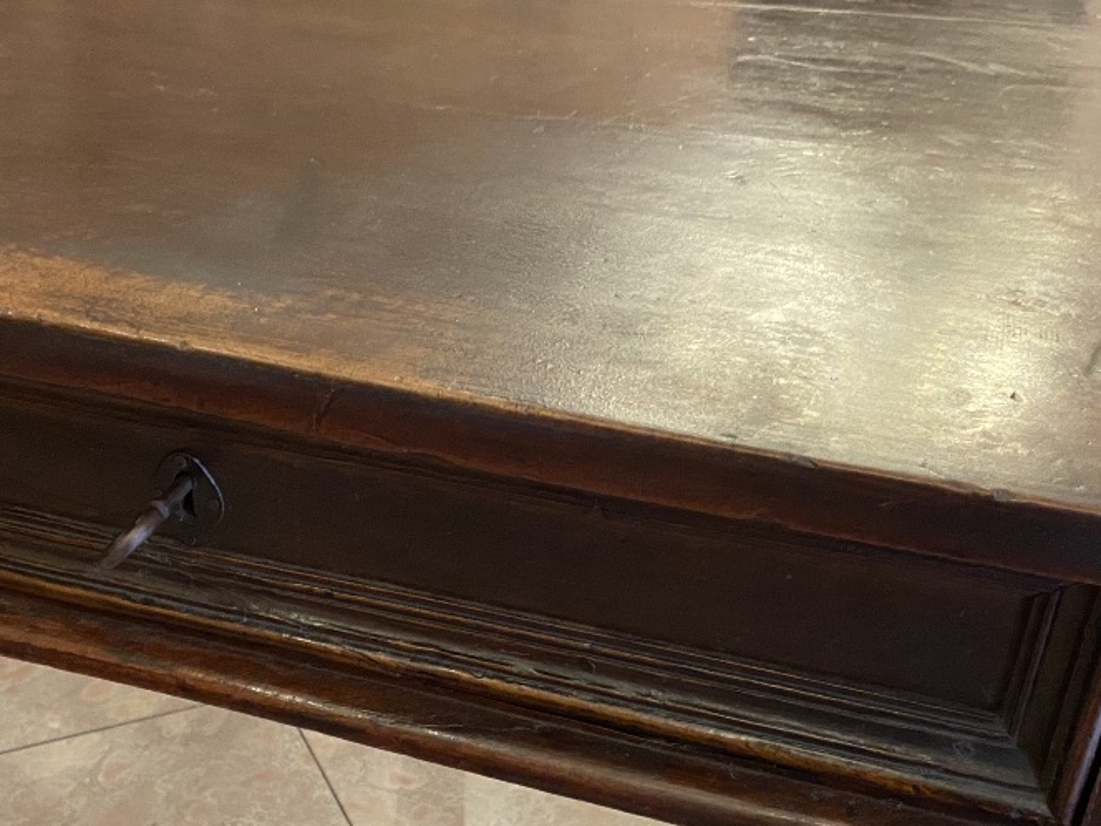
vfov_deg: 30.5
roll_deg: -0.6
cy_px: 584
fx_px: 1495
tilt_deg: -34.8
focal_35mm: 47
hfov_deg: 40.2
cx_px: 411
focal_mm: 4.25
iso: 500
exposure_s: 1/33
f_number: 1.8
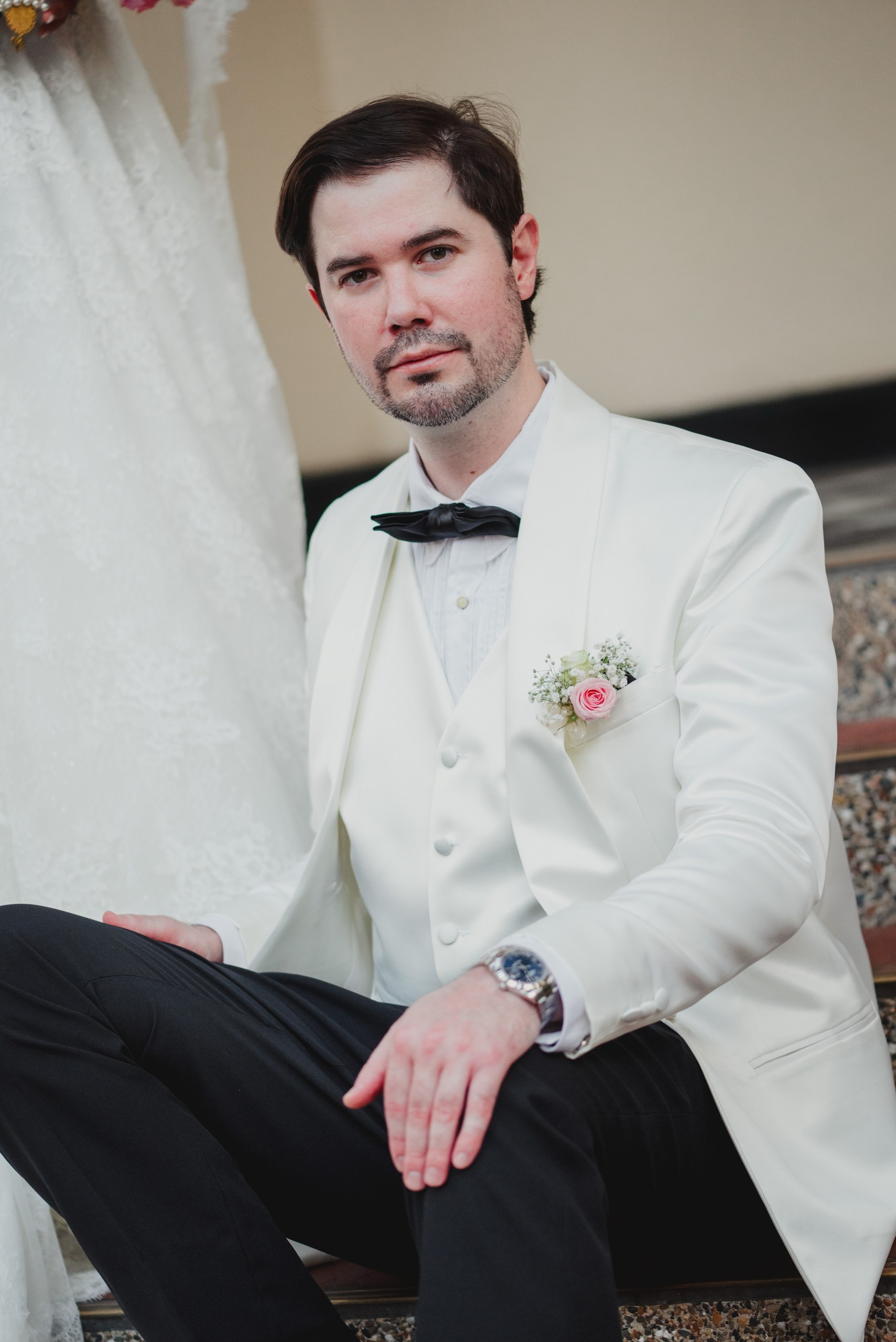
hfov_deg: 13.1
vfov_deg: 19.4
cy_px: 671
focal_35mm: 105
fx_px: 3916
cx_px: 448
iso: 1250
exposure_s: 1/160
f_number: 2.8
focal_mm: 105
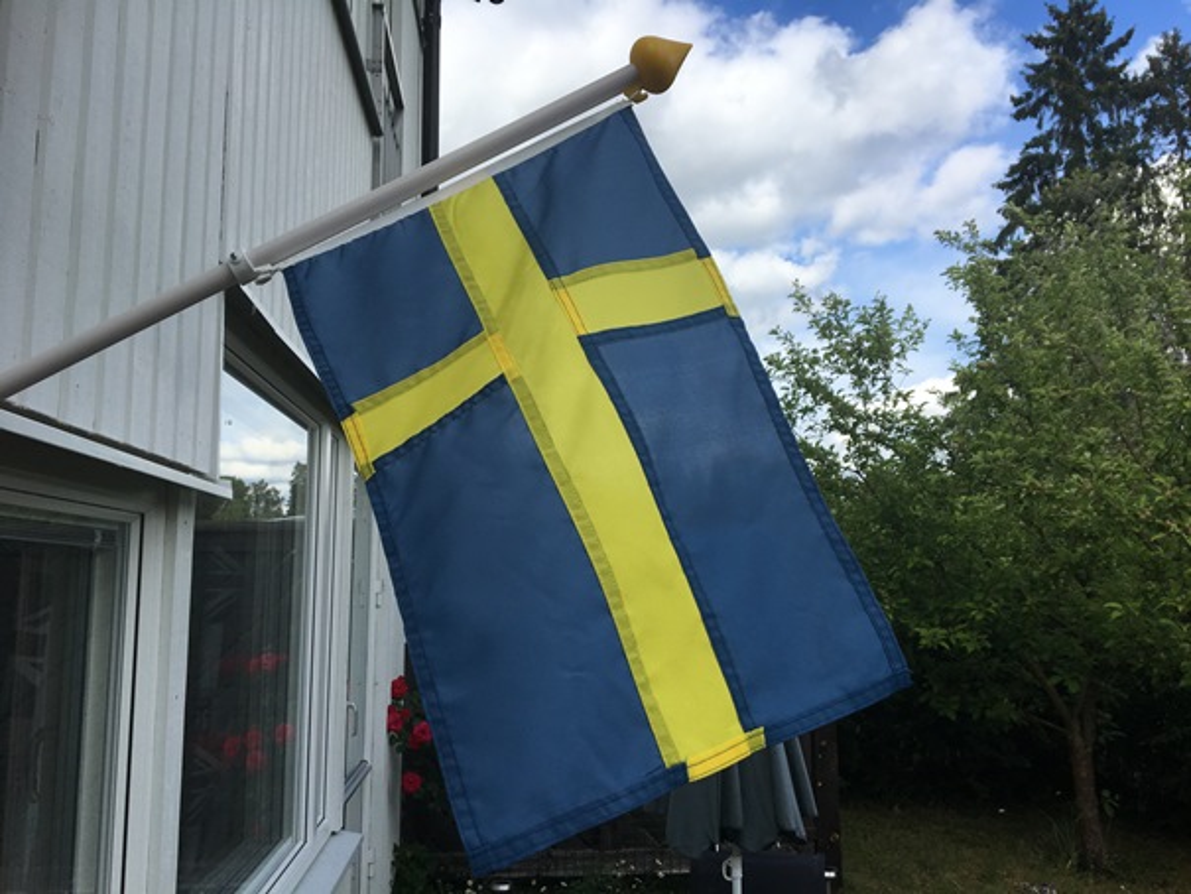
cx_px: 596
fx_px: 998
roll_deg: -0.9
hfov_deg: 61.6
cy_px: 447
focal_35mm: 29
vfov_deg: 48.2
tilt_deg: +7.4
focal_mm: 4.15
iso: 25
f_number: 2.2
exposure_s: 1/1241
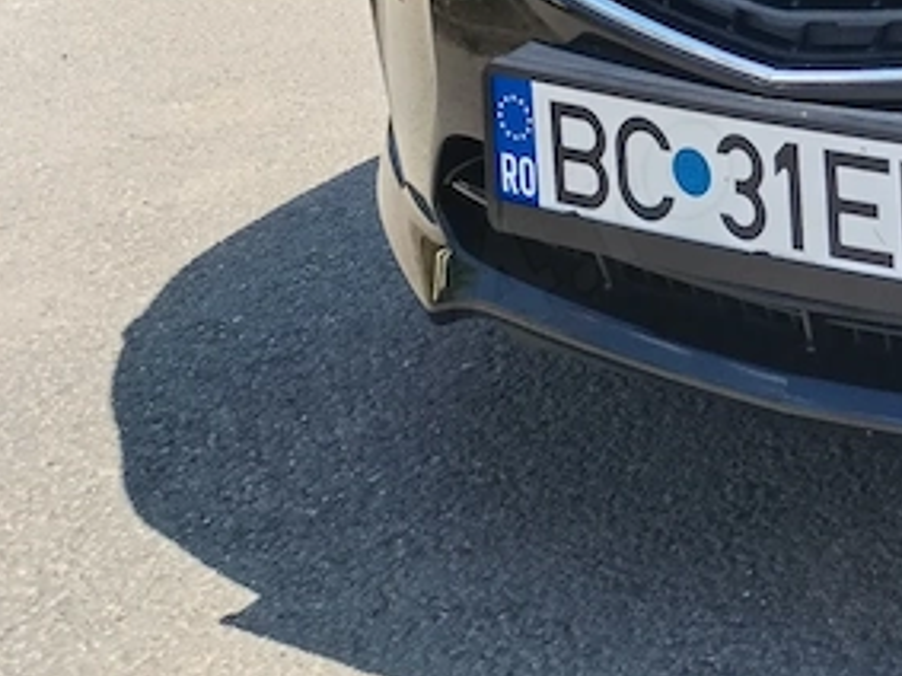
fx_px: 2396
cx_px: 1508
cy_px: -383
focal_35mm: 92
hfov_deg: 18.0
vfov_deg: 14.8
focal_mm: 4.75
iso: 100
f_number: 1.8
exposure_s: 1/659
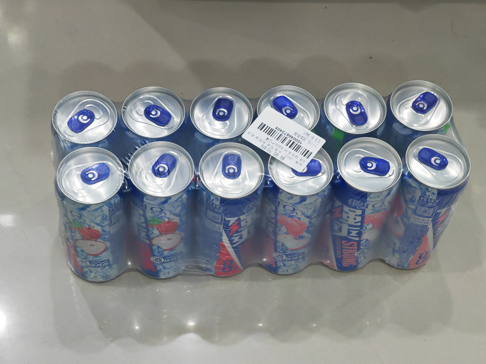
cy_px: 182
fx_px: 1011
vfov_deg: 20.4
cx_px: 243
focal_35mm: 72
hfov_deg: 27.0
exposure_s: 1/25
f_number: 2.4
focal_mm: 8.67
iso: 800
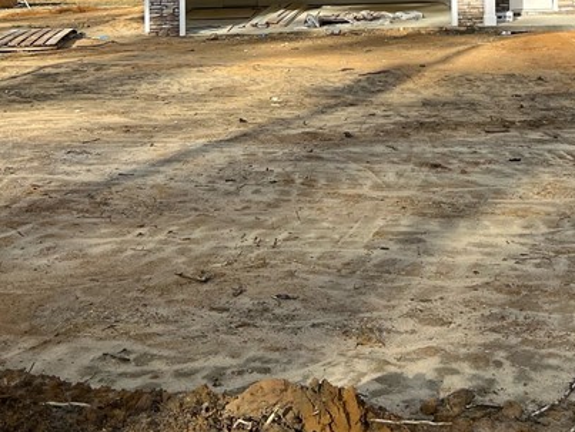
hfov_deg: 28.4
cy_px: -104
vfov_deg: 20.6
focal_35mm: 66
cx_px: 499
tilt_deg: +2.1
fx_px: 1097
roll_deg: +1.1
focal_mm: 5.7
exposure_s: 1/3831
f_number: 1.5
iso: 50
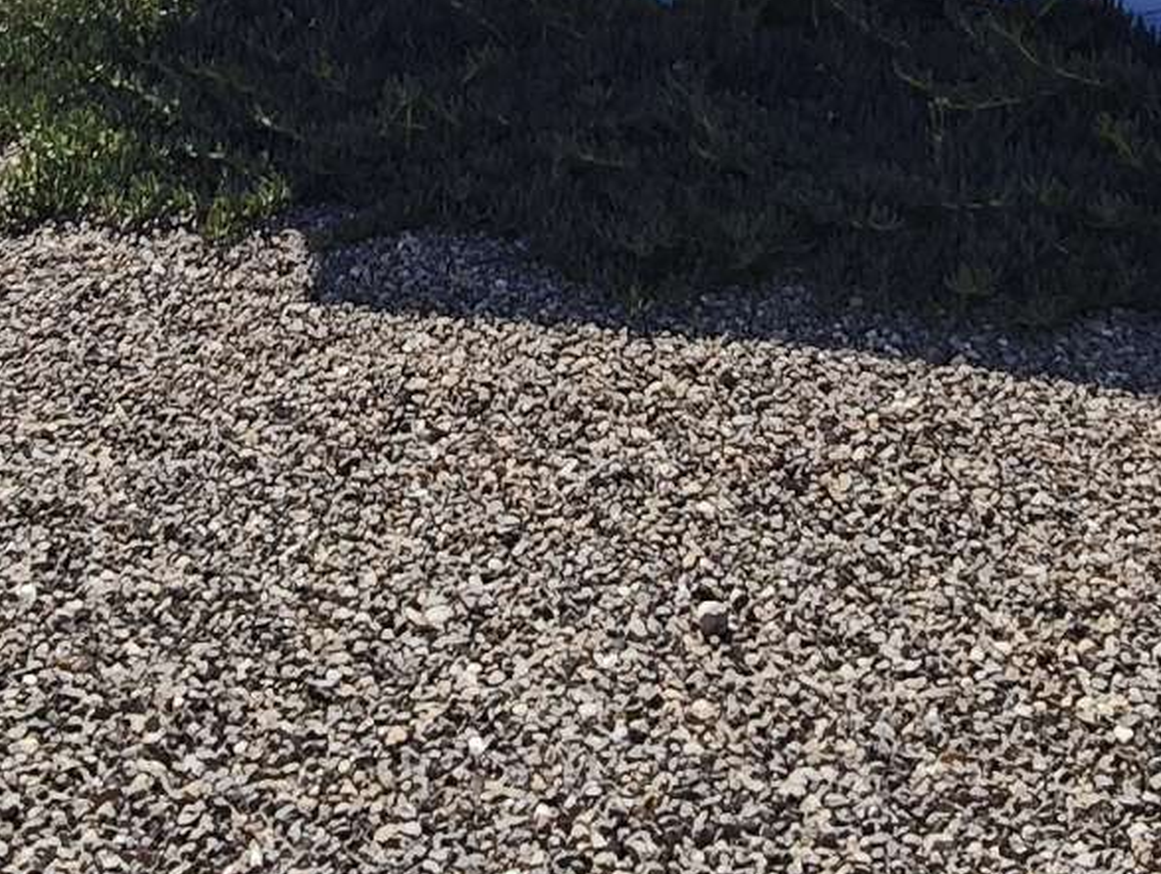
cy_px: -327
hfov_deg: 31.0
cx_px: 443
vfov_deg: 21.1
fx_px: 2082
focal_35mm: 62
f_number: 2.2
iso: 50
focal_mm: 2.16
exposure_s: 1/1057
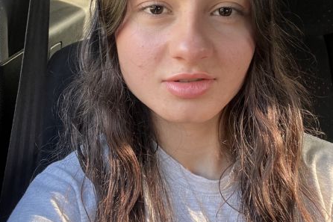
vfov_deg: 31.5
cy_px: 68
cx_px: 167
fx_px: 388
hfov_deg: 46.4
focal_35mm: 42
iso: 100
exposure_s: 1/60
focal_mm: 2.71
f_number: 2.2
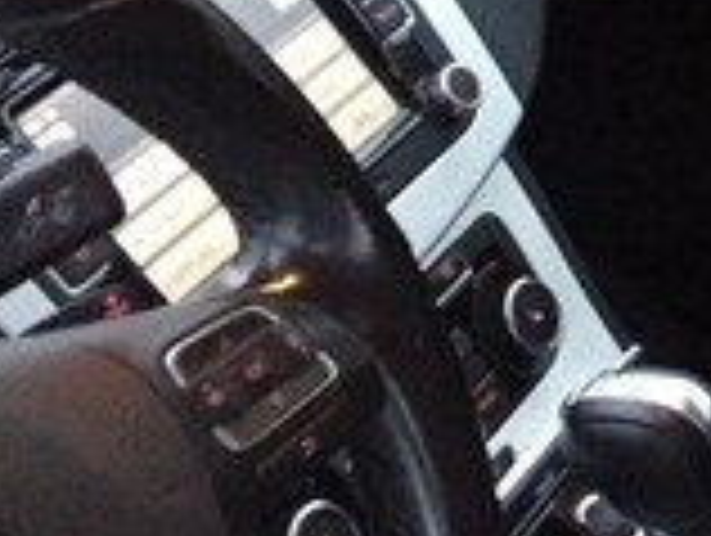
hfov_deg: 13.7
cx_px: 1449
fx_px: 2489
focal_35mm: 121
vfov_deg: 12.1
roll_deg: +1.6
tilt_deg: -25.3
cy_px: -34
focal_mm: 4.15
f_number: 2.2
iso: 250
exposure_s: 1/25
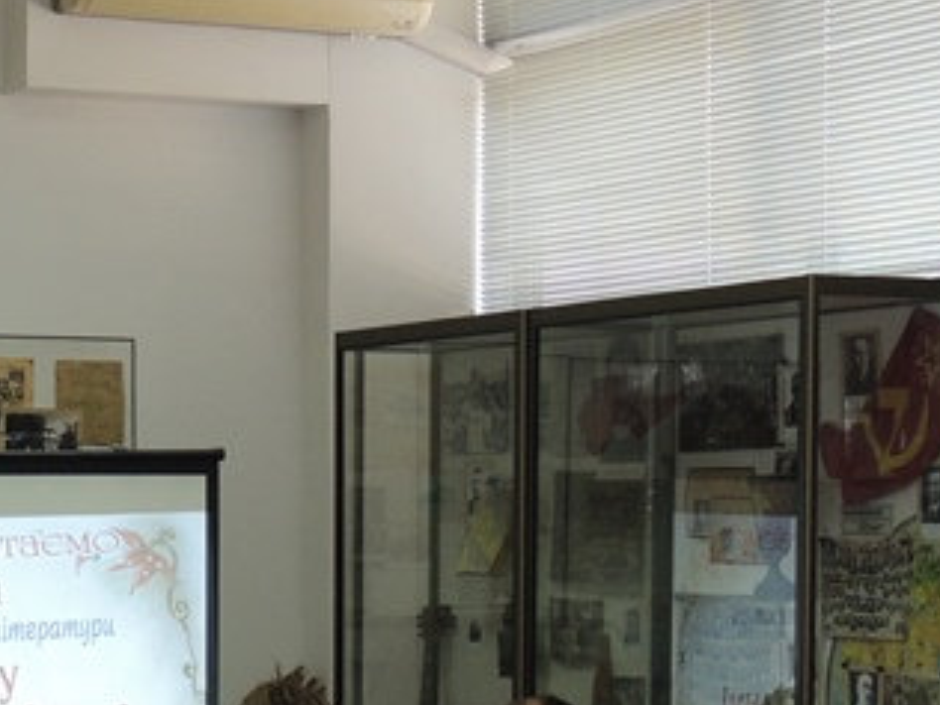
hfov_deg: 17.6
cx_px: -15
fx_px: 2960
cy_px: 750
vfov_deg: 13.3
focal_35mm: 109
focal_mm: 7.6
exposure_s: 1/50
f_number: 3.4
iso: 280
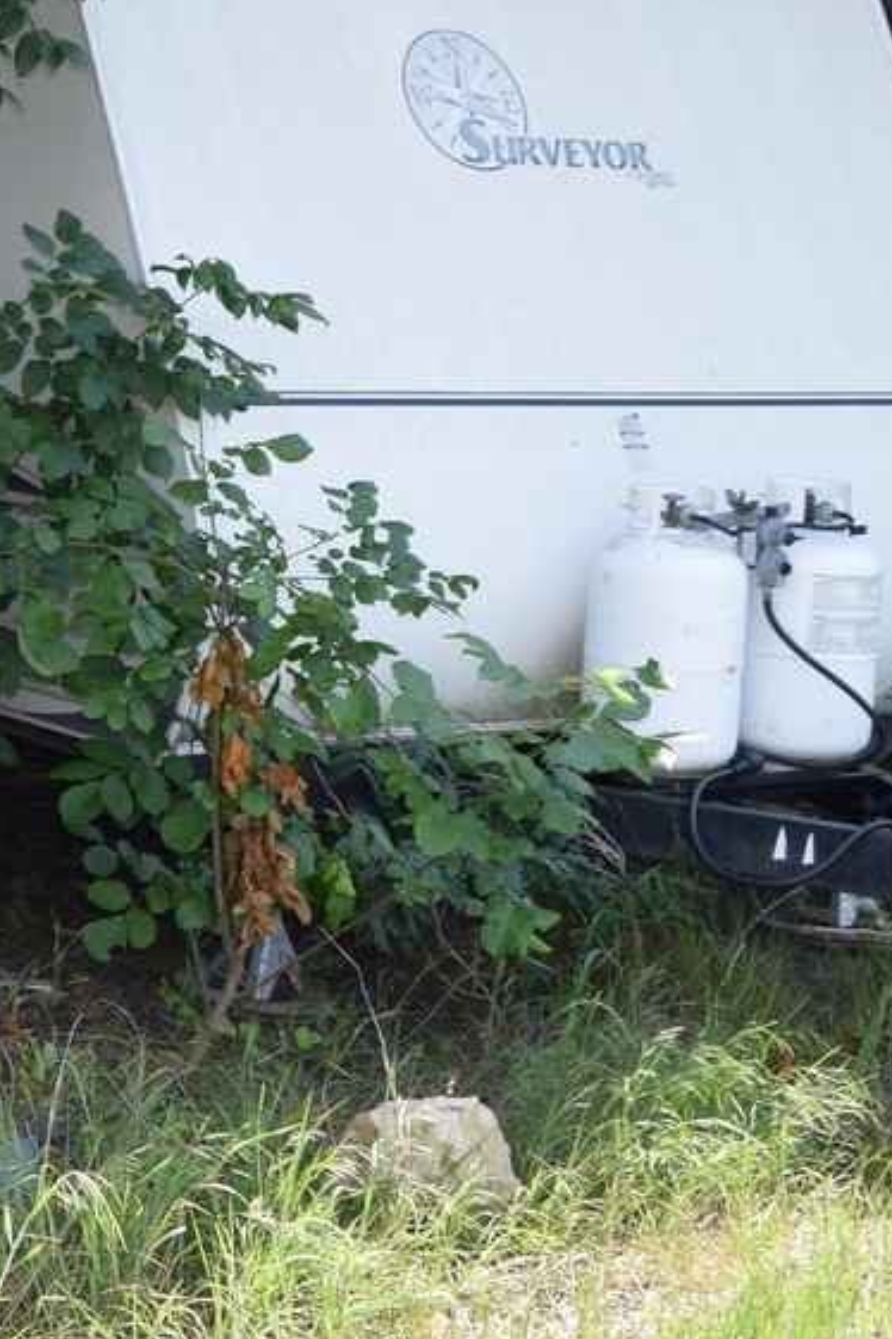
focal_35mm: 78
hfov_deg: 15.2
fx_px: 2899
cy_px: 289
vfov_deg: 25.6
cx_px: -708
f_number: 5.6
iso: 200
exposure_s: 1/125
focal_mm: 18
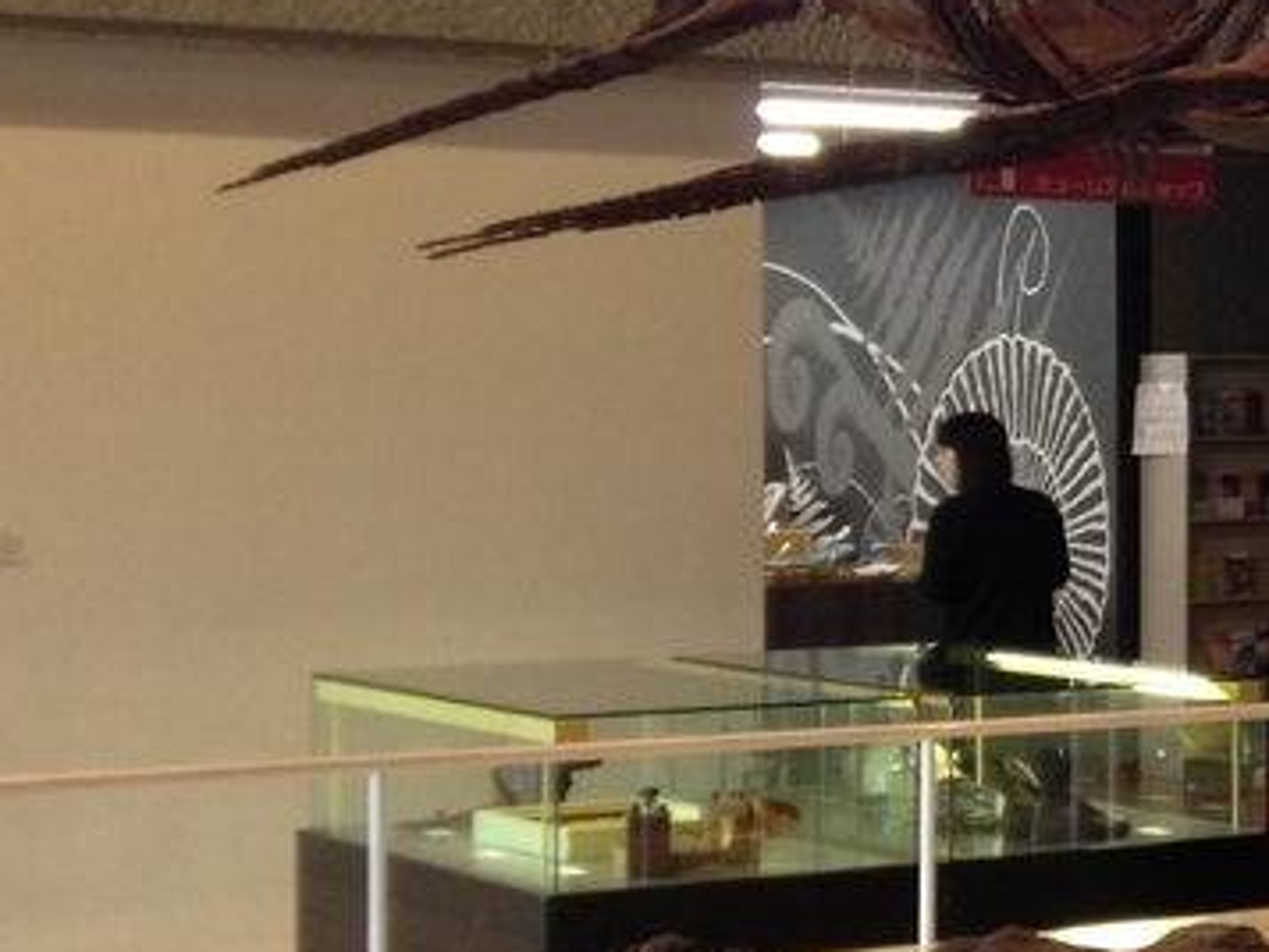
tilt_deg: -2.1
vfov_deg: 13.3
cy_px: 416
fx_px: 4071
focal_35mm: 111
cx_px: 2047
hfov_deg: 15.9
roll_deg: -0.9
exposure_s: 1/20
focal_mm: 4.12
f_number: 2.4
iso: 64
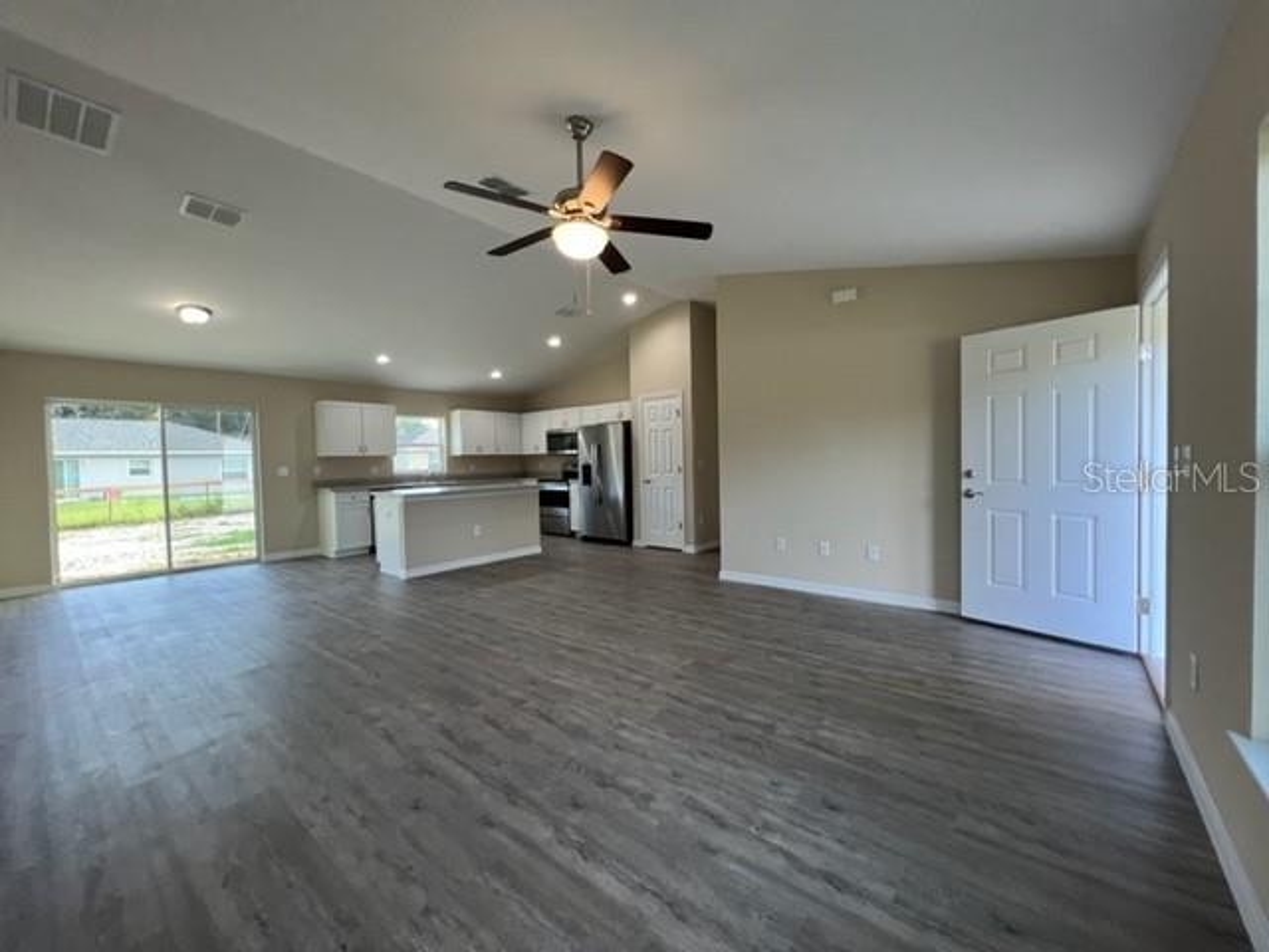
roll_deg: +1.6
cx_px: 634
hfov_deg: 106.2
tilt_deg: -1.9
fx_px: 477
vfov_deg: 89.9
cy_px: 476
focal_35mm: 13
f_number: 1.8
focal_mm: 1.57
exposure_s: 1/120
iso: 200
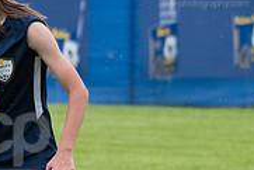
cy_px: 152
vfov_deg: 1.4
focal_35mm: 959
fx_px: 6772
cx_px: 7
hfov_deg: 2.1
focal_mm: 200
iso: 2500
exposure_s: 1/1600
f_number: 5.6
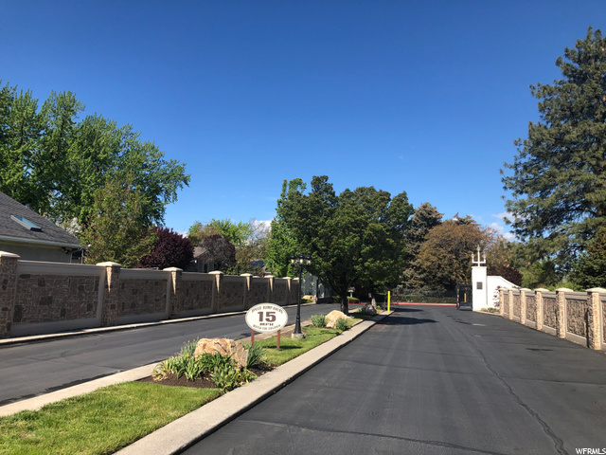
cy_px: 228
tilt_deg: +6.7
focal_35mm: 28
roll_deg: -2.1
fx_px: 490
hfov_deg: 63.4
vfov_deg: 49.7
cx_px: 303
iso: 20
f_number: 1.8
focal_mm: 3.99
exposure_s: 1/1715
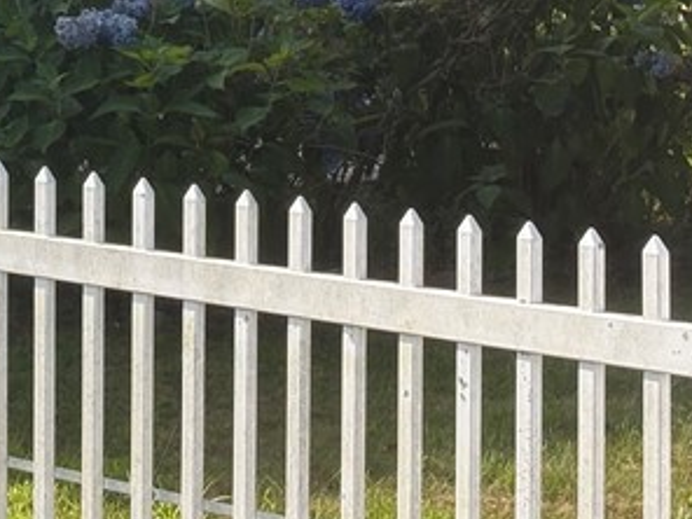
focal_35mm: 180
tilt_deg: -2.7
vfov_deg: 8.2
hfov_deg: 10.9
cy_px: 35
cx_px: 44
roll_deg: +1.1
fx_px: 3598
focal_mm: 5.96
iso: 40
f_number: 1.6
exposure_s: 1/557
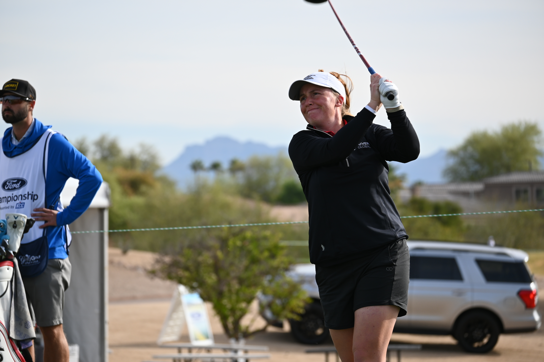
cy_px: 181
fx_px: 3513
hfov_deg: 8.9
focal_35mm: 232
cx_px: 272
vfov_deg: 5.9
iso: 125
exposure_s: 1/500
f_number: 5.6
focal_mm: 155
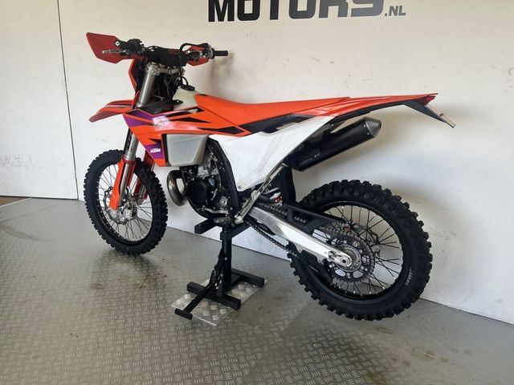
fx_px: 386
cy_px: 192
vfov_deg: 53.1
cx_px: 257
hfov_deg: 67.3
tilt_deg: -17.9
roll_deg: -2.0
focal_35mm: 26
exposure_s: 1/100
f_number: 1.6
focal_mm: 5.1
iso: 80
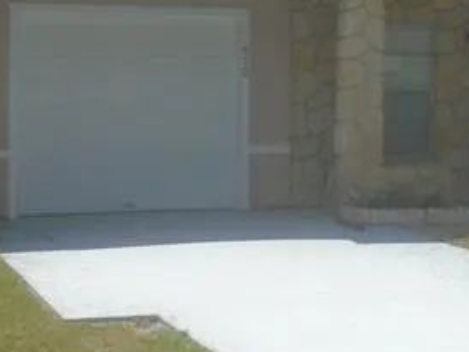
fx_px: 1328
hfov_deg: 19.8
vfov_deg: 15.0
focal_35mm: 98
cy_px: 97
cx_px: 385
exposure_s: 1/250
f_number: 8
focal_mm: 4.6
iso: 100
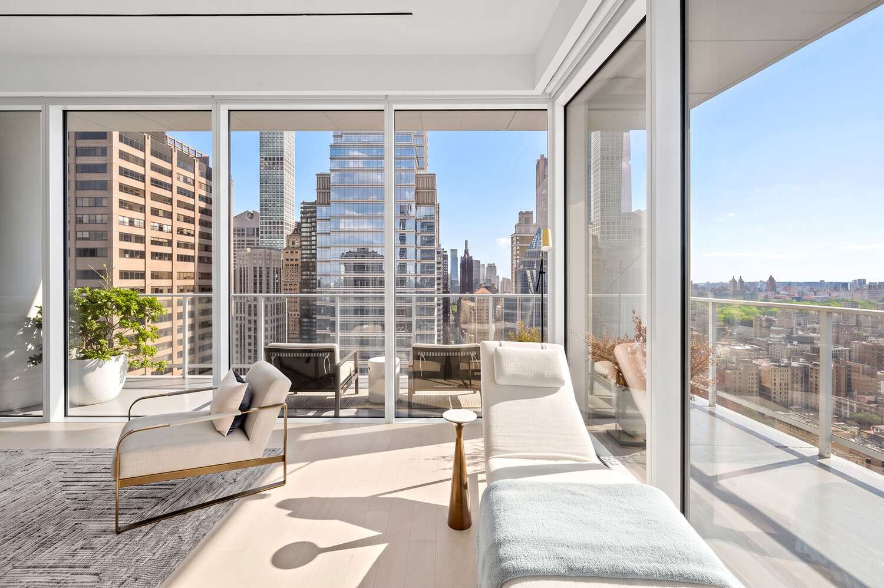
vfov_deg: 81.1
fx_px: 344
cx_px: 442
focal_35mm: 14
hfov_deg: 104.3
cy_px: 294
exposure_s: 1/15
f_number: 14
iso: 250
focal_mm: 14
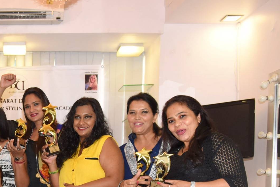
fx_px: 514
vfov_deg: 19.7
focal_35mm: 66
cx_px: -23
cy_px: 207
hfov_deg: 28.0
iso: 1100
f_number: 4.5
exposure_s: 1/100
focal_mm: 29
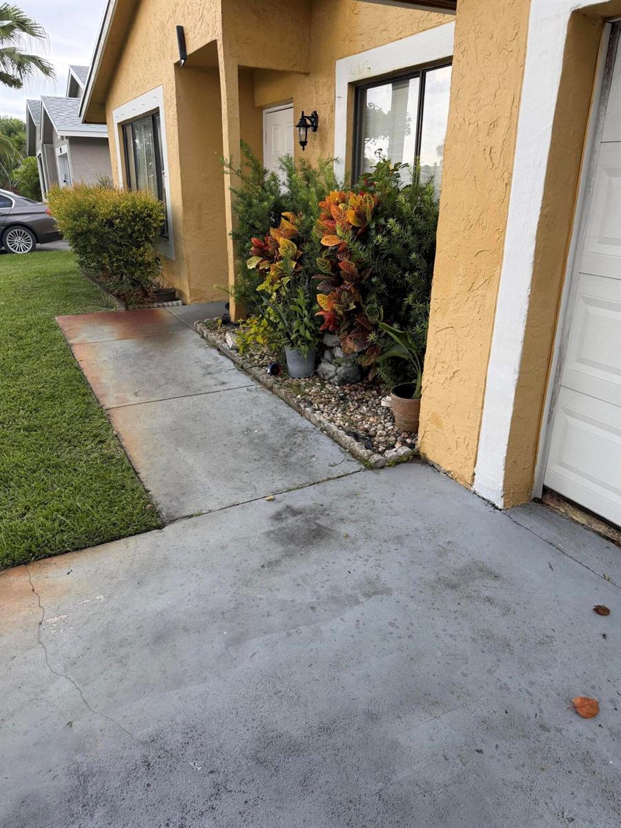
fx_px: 574
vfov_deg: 71.6
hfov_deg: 56.8
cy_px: 414
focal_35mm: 24
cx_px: 310
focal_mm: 6.76
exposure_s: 1/120
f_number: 1.78
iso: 200
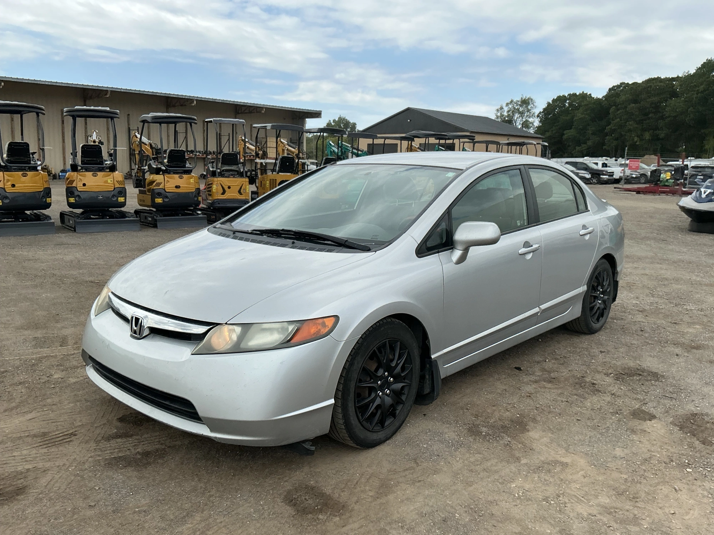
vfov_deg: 49.7
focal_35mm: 28
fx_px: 578
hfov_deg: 63.4
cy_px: 268
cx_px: 357
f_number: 1.8
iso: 25
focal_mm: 3
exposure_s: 1/1490
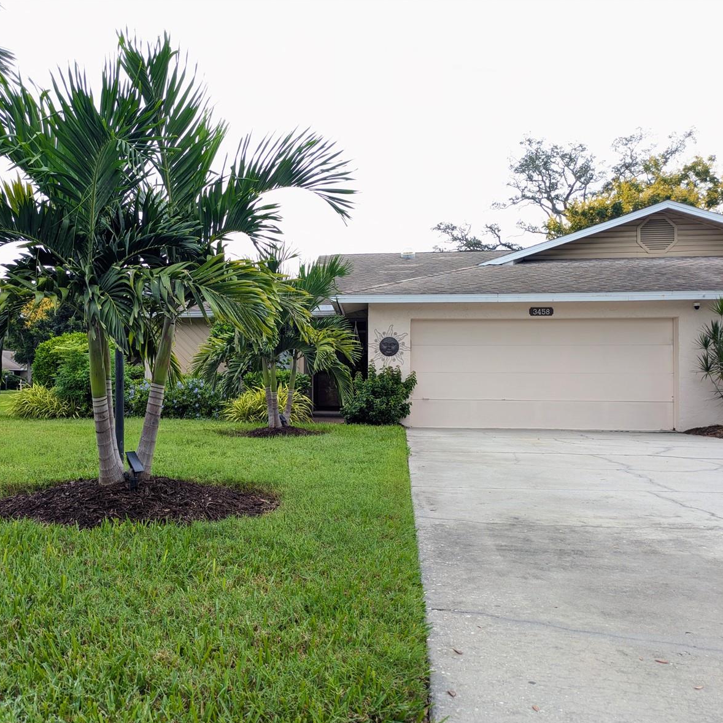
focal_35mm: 30
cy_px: 366
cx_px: 285
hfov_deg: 53.6
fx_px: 709
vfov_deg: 54.0
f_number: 1.89
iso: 49
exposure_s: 1/227
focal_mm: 5.43
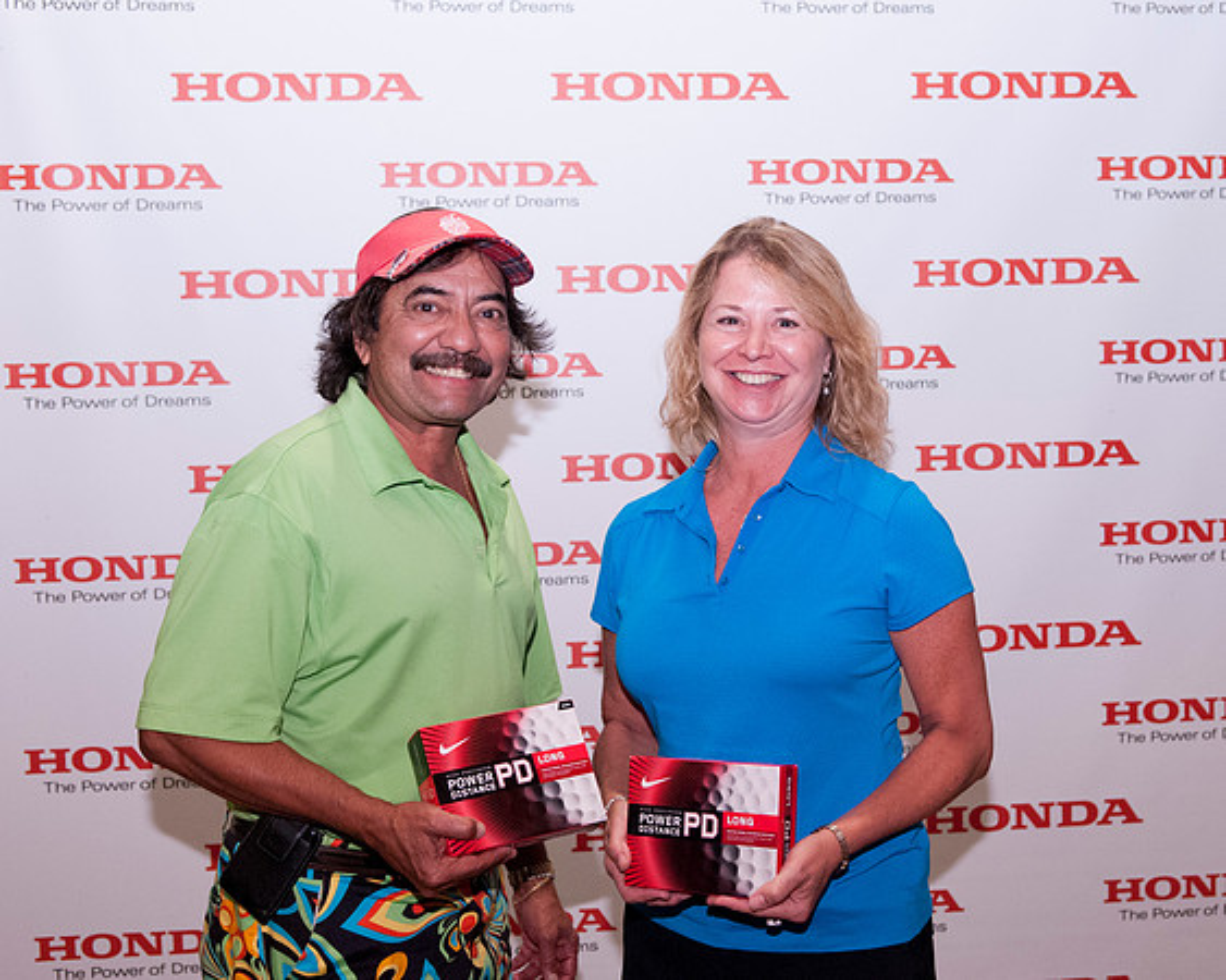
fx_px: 1754
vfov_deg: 31.2
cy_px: 489
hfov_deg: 38.5
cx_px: 672
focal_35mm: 48
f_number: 4
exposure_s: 1/100
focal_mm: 28
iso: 1250
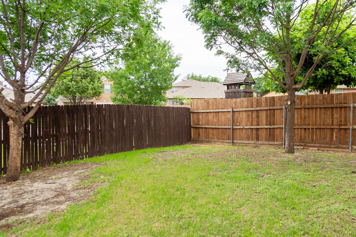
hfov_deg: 70.5
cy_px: 87
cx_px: 220
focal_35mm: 25
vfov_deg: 50.7
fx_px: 247
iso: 160
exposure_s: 1/640
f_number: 3.5
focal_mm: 12
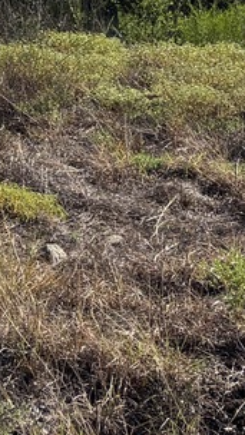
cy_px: -192
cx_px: -244
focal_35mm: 134
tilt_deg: -1.3
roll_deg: +0.9
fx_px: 1548
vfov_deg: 15.0
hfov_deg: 8.6
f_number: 1.6
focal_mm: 5.96
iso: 50
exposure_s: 1/3534
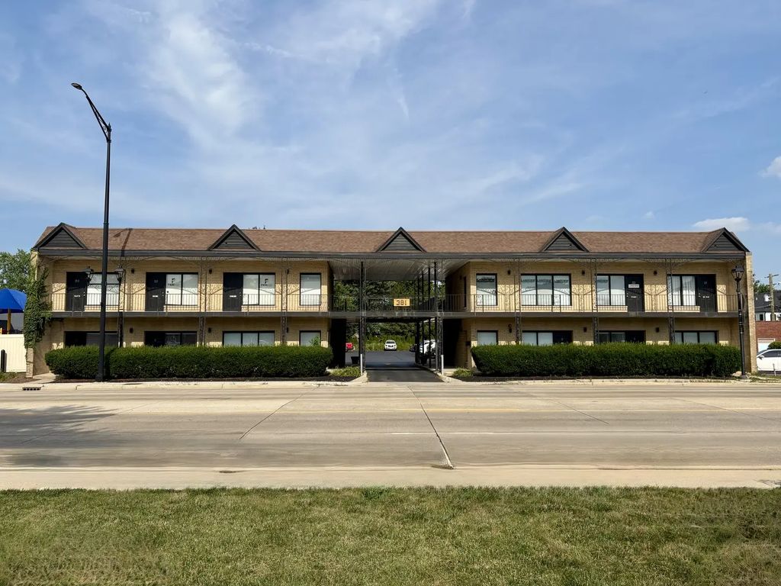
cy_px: 293
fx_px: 587
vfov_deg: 53.1
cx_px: 390
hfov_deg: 67.3
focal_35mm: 26
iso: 50
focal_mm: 5.96
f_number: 1.6
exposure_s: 1/4065
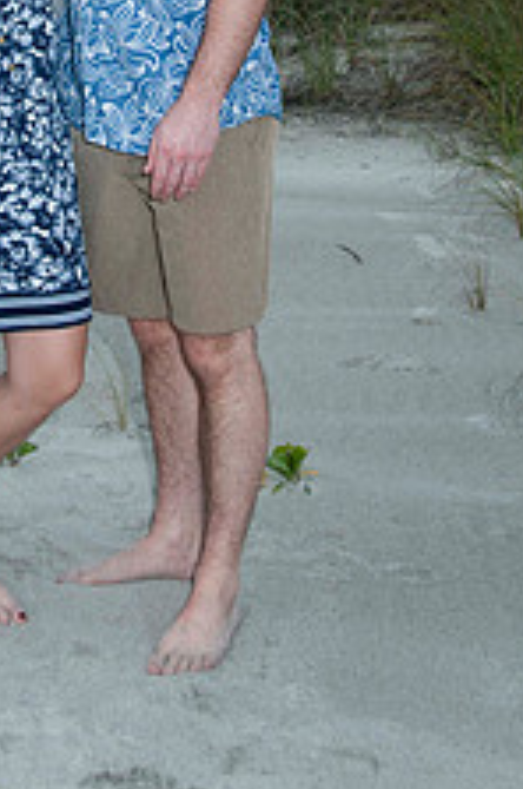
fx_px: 2120
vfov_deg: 20.4
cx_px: 55
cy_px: 18
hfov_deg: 13.9
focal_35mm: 97
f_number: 5.6
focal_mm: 32
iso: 100
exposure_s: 1/125
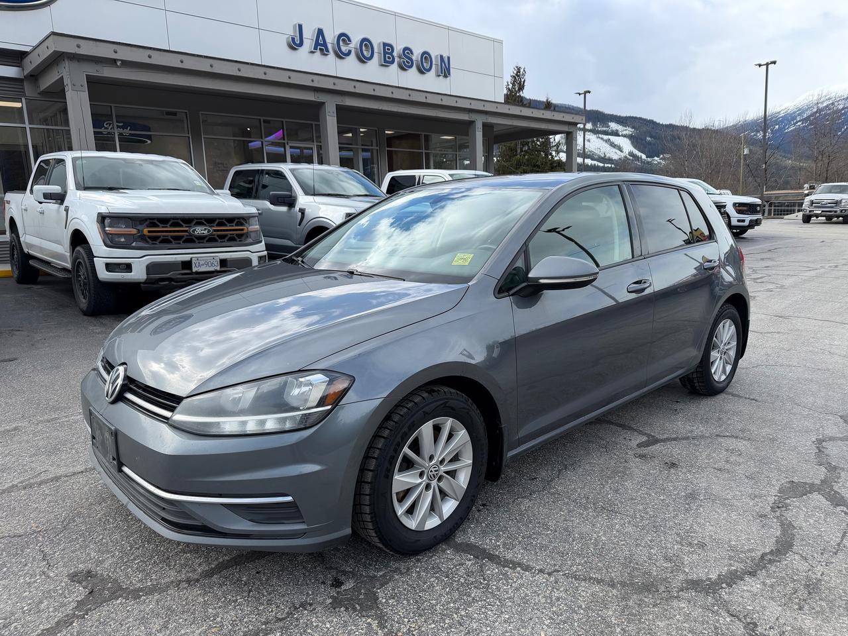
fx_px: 588
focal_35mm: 24
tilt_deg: -9.9
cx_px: 424
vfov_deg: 56.8
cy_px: 318
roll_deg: +3.1
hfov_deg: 71.6
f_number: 1.78
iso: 80
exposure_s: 1/1727
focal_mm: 6.76
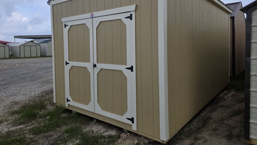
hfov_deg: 71.9
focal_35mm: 26
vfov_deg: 43.9
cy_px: 51
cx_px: 131
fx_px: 177
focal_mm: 6.3
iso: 80
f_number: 1.7
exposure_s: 1/3464
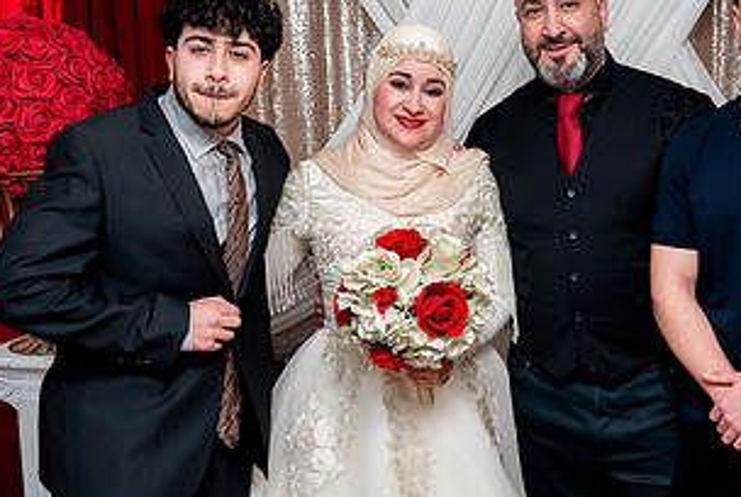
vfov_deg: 26.6
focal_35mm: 51
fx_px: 1052
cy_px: 244
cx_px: 515
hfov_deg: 38.2
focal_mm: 24
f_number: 2.8
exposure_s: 1/160
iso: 1600
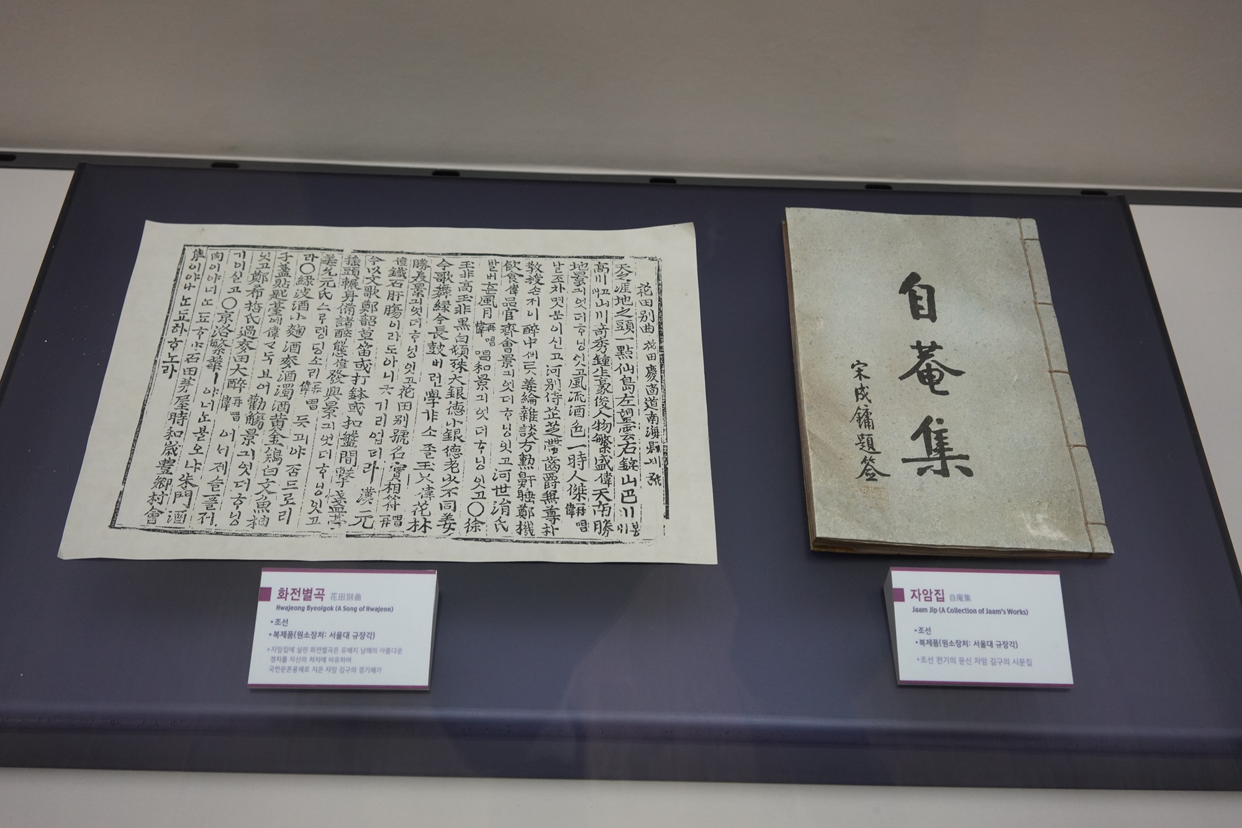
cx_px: 621
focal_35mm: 35
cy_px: 414
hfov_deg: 54.4
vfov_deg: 37.9
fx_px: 1208
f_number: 5
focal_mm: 35
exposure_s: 1/100
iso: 1600
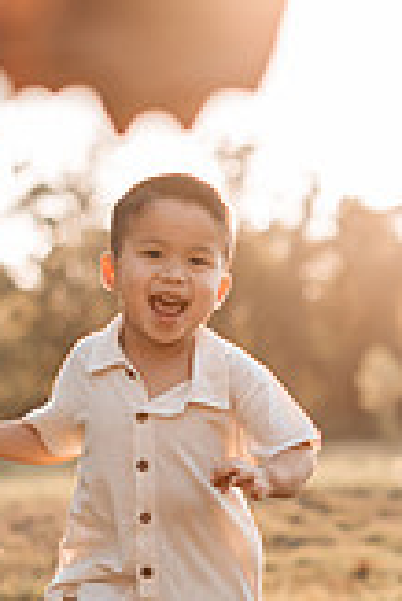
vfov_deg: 14.8
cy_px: 457
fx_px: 2306
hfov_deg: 10.0
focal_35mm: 138
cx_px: 144
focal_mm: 50
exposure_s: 1/1000
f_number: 2
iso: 80
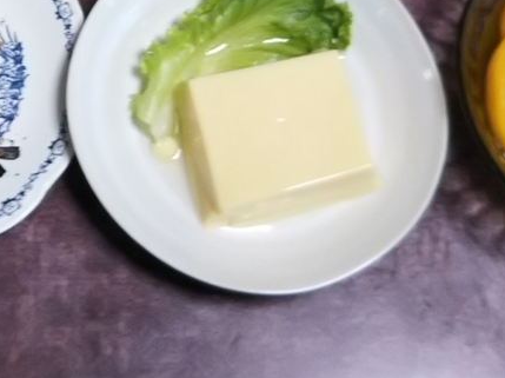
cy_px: -79
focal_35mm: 84
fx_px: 1224
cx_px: 79
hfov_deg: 22.9
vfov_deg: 16.8
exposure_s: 1/30
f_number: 2.2
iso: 80
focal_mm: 4
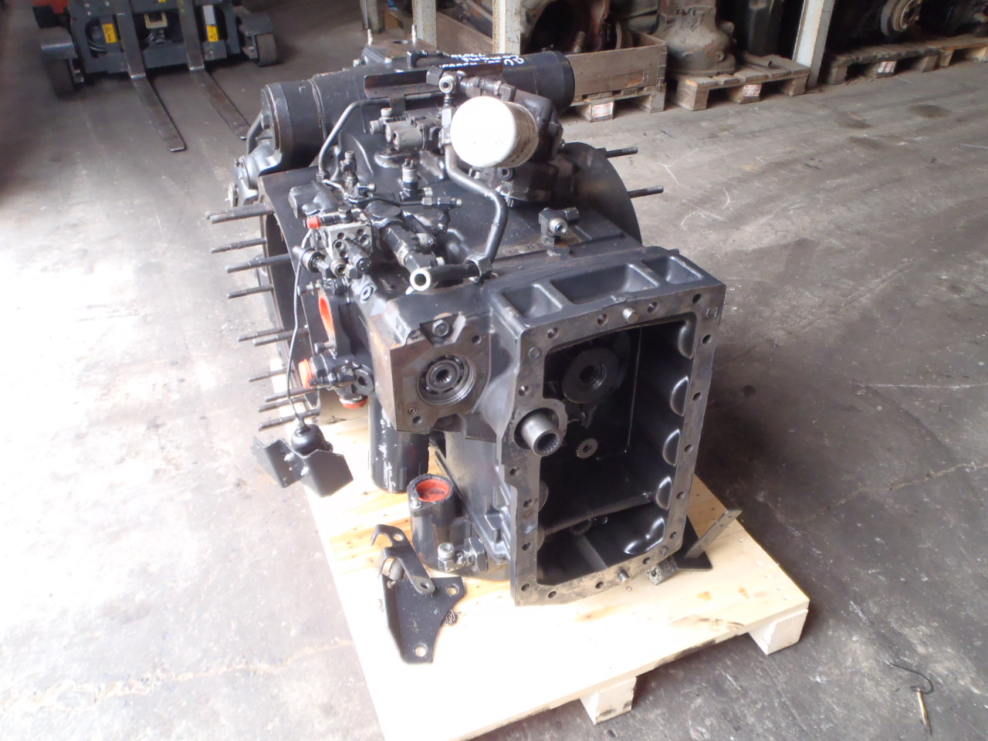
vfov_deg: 49.7
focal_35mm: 28
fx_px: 799
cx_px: 494
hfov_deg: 63.4
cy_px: 370
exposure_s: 1/30
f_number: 3.5
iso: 200
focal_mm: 5
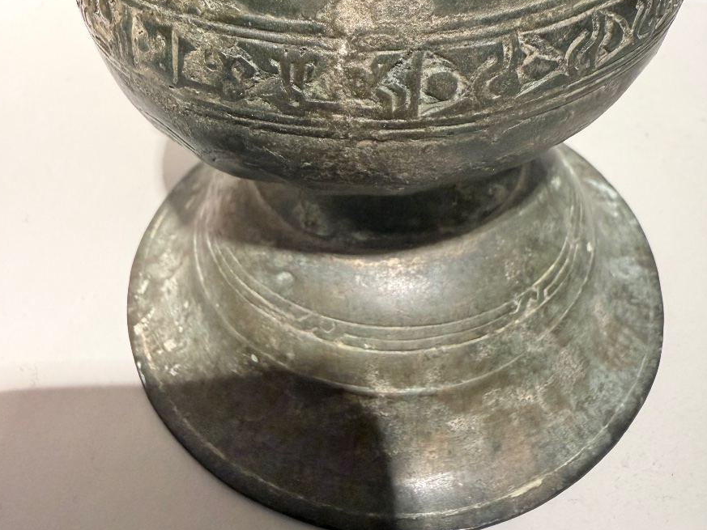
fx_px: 674
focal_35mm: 33
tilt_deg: -34.2
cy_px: 130
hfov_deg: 55.3
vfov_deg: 41.6
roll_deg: +1.4
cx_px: 354
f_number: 2.2
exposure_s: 1/100
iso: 320
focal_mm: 2.22
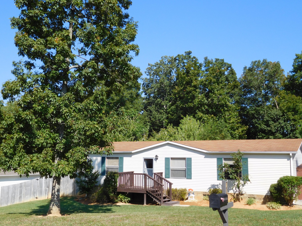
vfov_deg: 36.0
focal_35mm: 40
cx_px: 151
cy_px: 113
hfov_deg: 46.8
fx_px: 349
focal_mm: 7.1
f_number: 3.9
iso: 125
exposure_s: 1/800
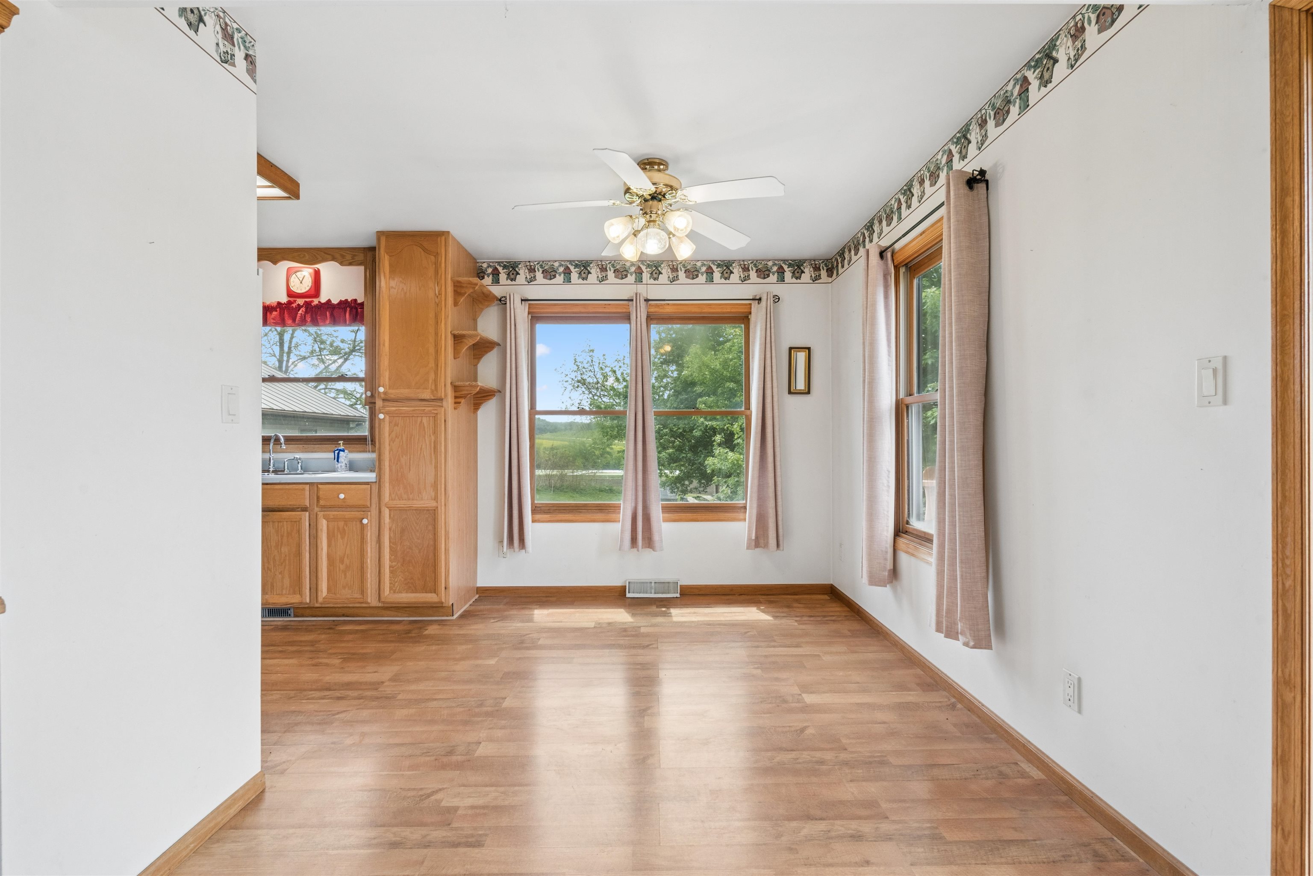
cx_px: 656
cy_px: 438
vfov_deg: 73.7
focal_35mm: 16
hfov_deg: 96.7
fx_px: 584
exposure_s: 1/100
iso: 800
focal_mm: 16
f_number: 10
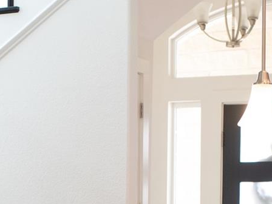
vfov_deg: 9.4
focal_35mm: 154
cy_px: 314
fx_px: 1210
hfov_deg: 12.8
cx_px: 86
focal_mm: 35
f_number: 4
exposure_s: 1/250
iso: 1250
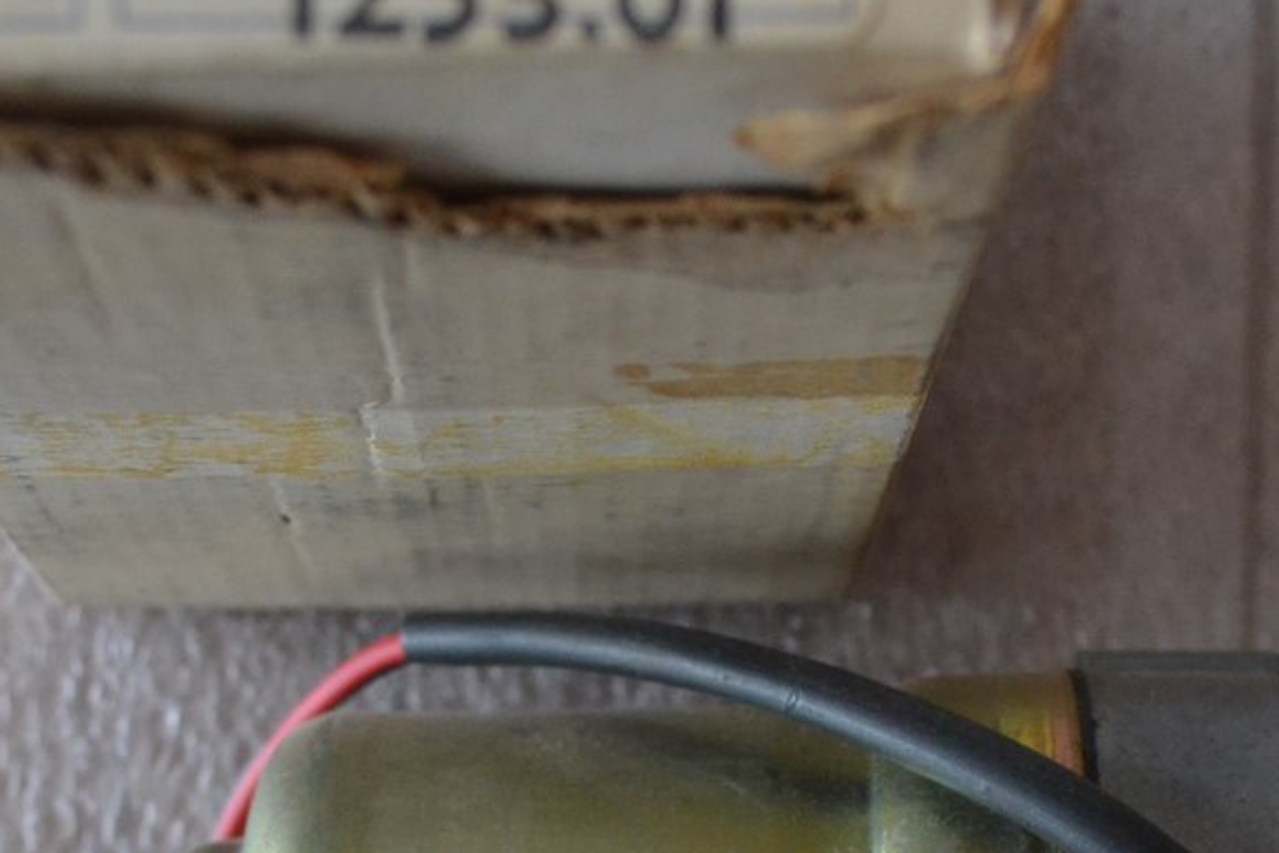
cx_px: 696
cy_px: 796
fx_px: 3979
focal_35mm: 112
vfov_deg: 12.1
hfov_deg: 18.3
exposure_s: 1/60
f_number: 4.8
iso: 1400
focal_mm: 32
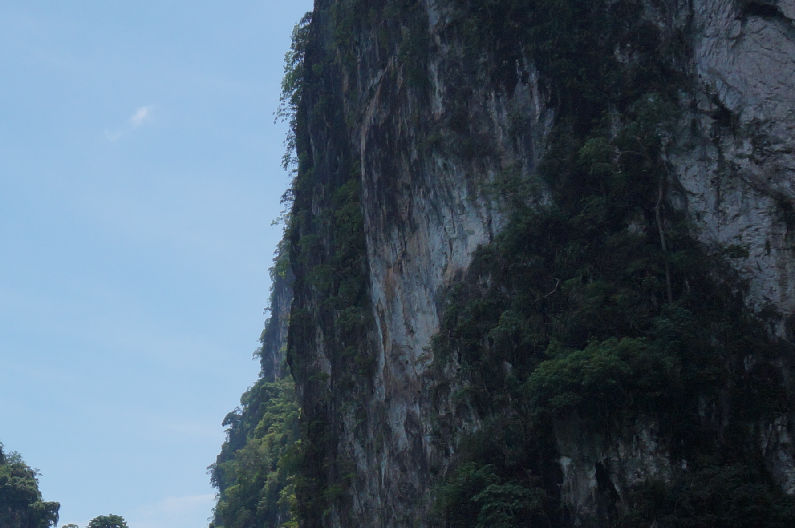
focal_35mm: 66
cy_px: 525
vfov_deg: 20.0
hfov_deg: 27.4
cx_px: -122
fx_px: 1456
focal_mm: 16
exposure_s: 1/500
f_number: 11
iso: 200
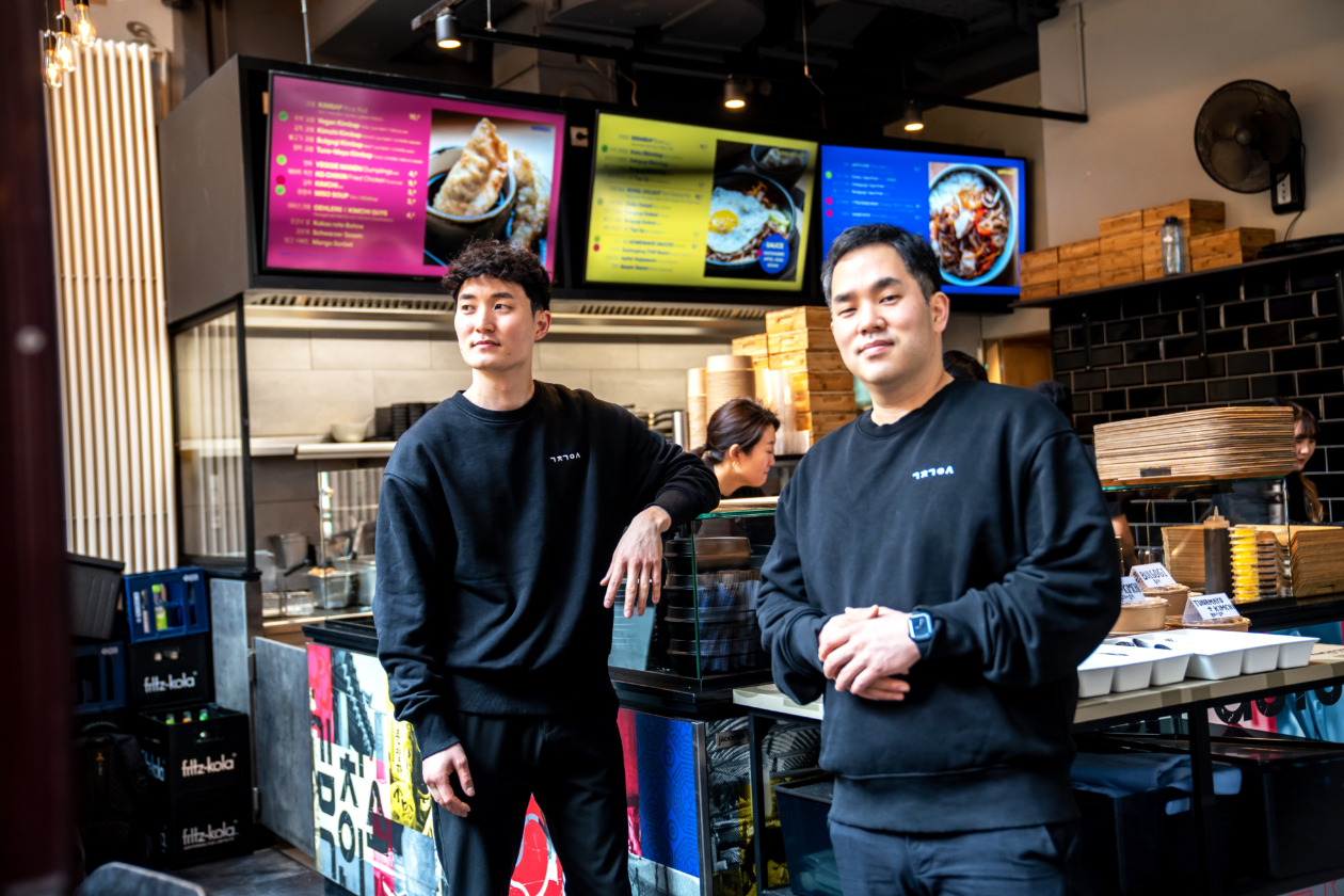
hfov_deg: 50.7
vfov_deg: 35.1
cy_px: 448
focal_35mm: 38
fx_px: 1419
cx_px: 672
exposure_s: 1/160
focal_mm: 38
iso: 640
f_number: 2.8
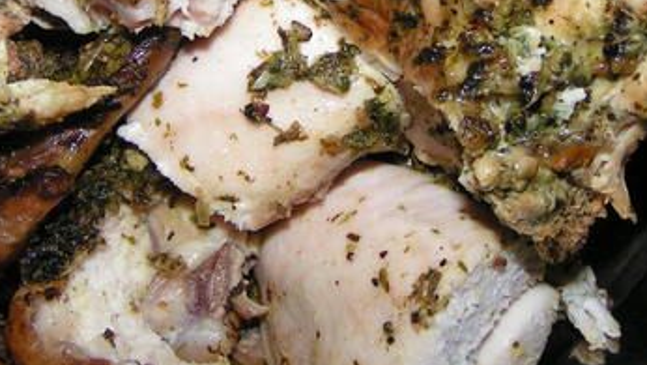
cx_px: 290
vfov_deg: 13.8
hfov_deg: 24.4
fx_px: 1493
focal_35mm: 87
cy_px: 23
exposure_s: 1/250
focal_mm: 6.9
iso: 100
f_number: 3.5
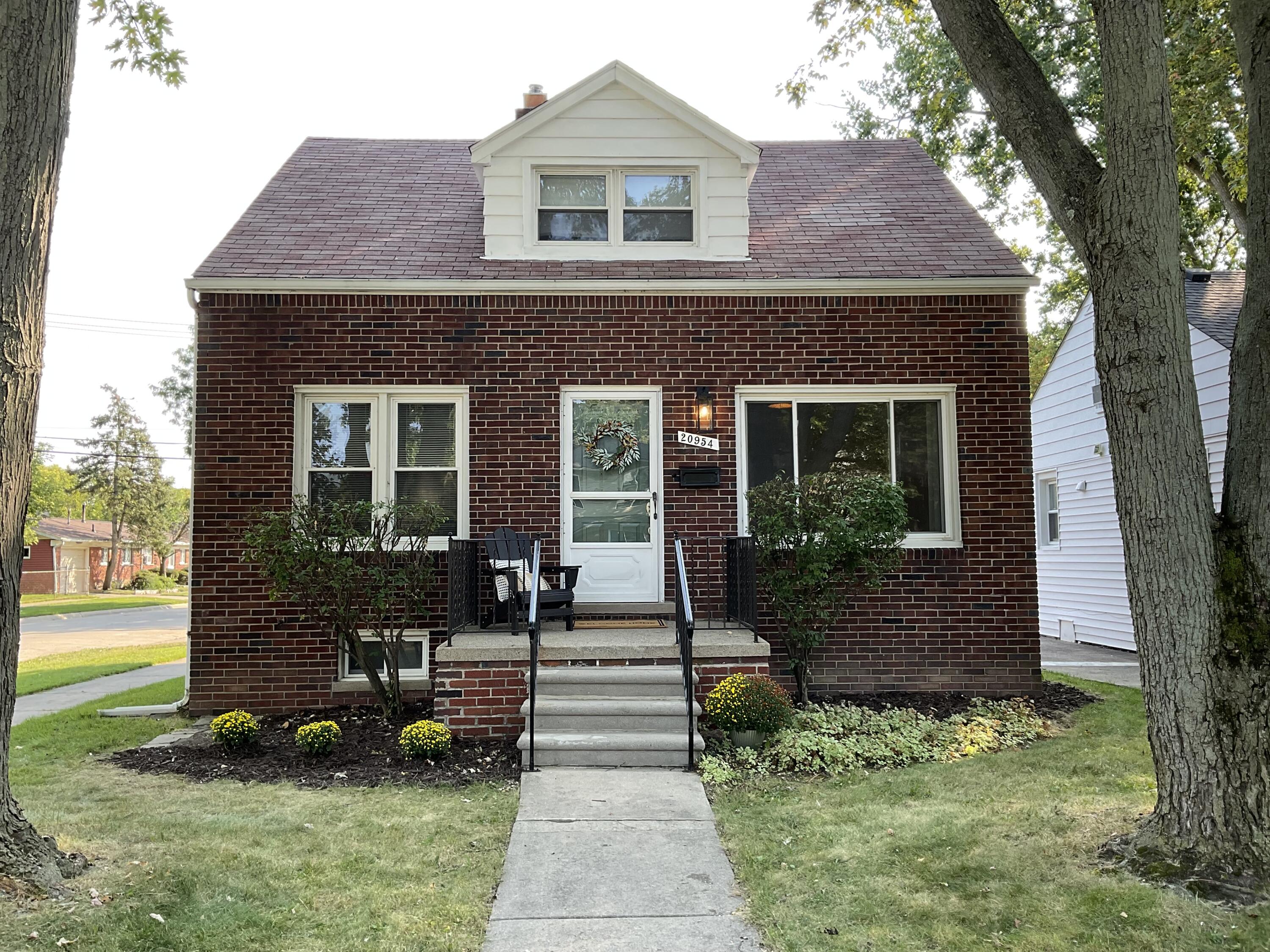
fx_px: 1064
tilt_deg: +5.8
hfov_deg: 61.7
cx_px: 635
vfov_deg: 48.2
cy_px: 476
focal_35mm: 29
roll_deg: +0.4
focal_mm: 3
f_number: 1.8
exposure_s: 1/143
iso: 16
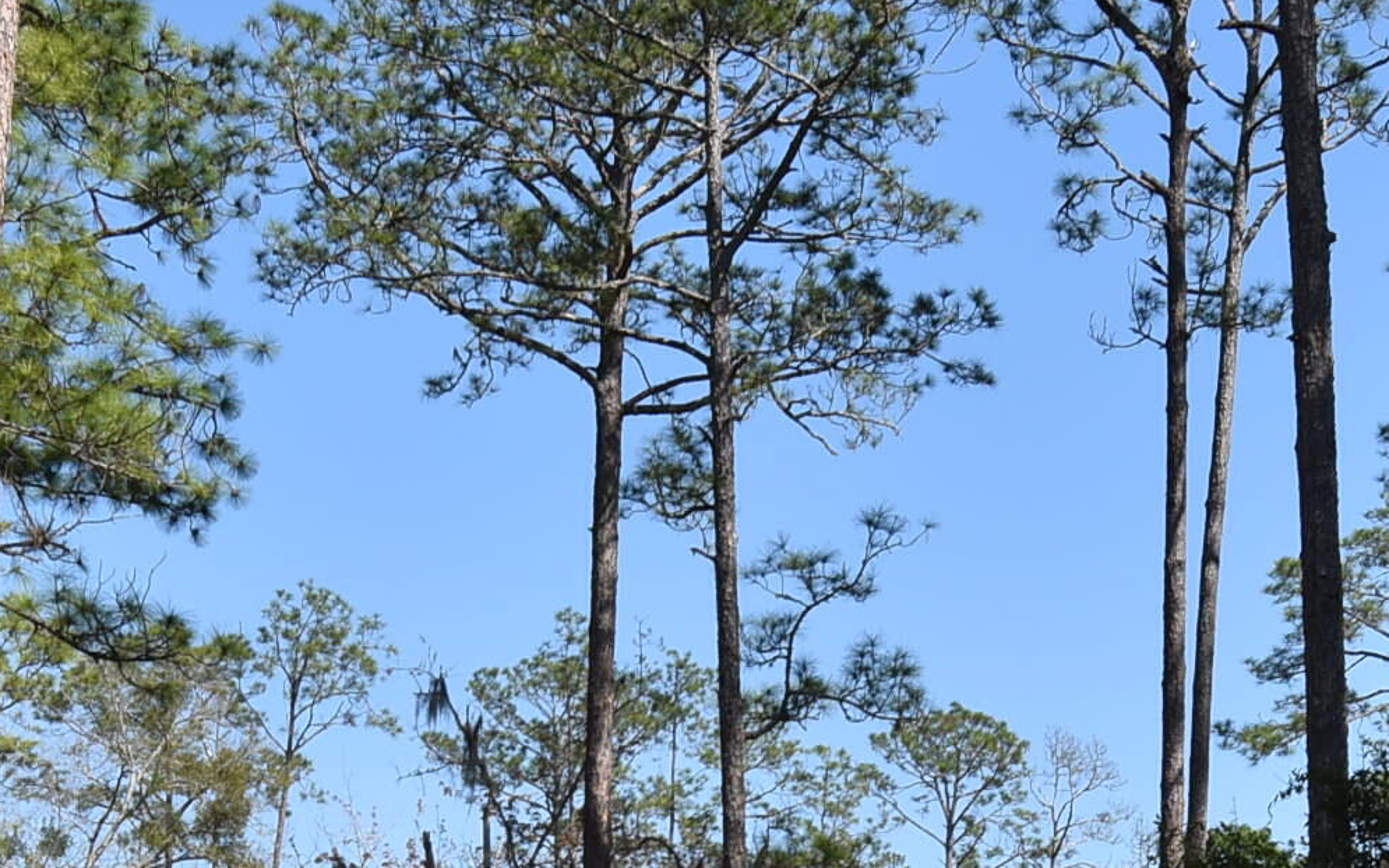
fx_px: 3483
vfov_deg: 13.8
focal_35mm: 92
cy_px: 1047
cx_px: 496
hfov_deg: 22.5
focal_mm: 20
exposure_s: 1/320
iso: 200
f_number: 9
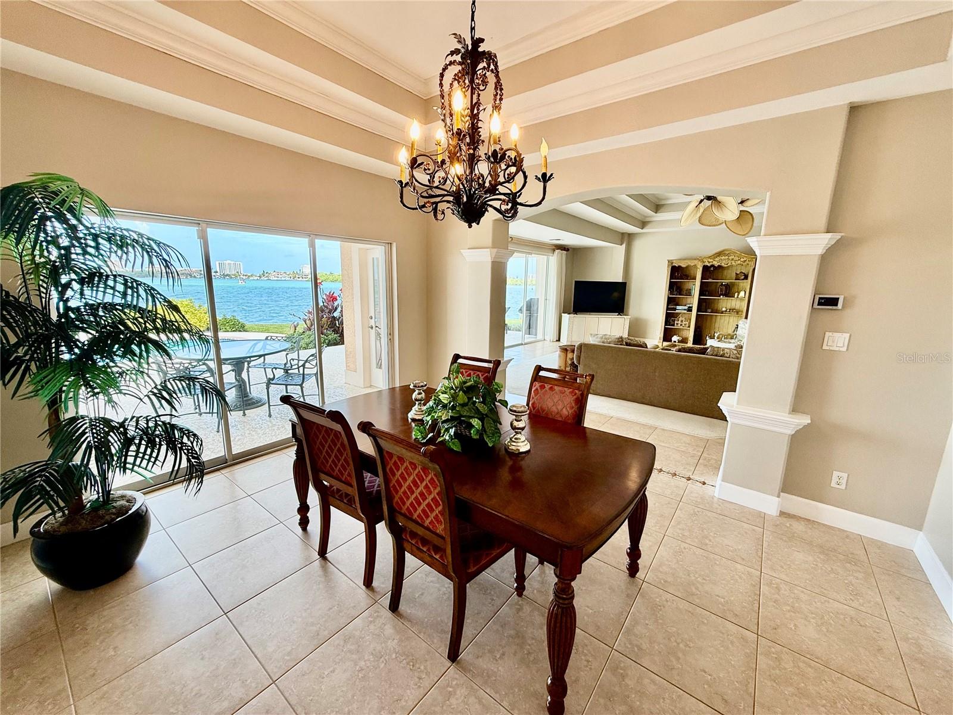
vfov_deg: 85.7
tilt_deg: -10.6
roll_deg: -1.7
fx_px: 385
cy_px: 358
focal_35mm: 14
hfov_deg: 102.1
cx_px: 476
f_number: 2.2
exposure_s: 1/132
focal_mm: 2.22
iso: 64
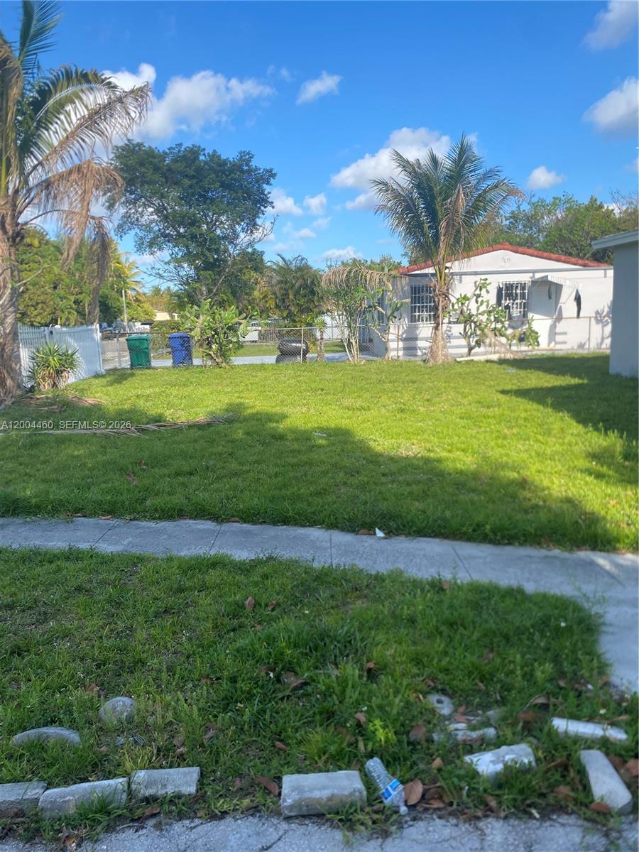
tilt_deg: -8.4
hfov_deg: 53.1
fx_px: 640
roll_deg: +2.3
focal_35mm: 26
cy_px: 426
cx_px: 320
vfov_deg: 67.3
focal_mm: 4.25
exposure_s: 1/1629
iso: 32
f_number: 1.8
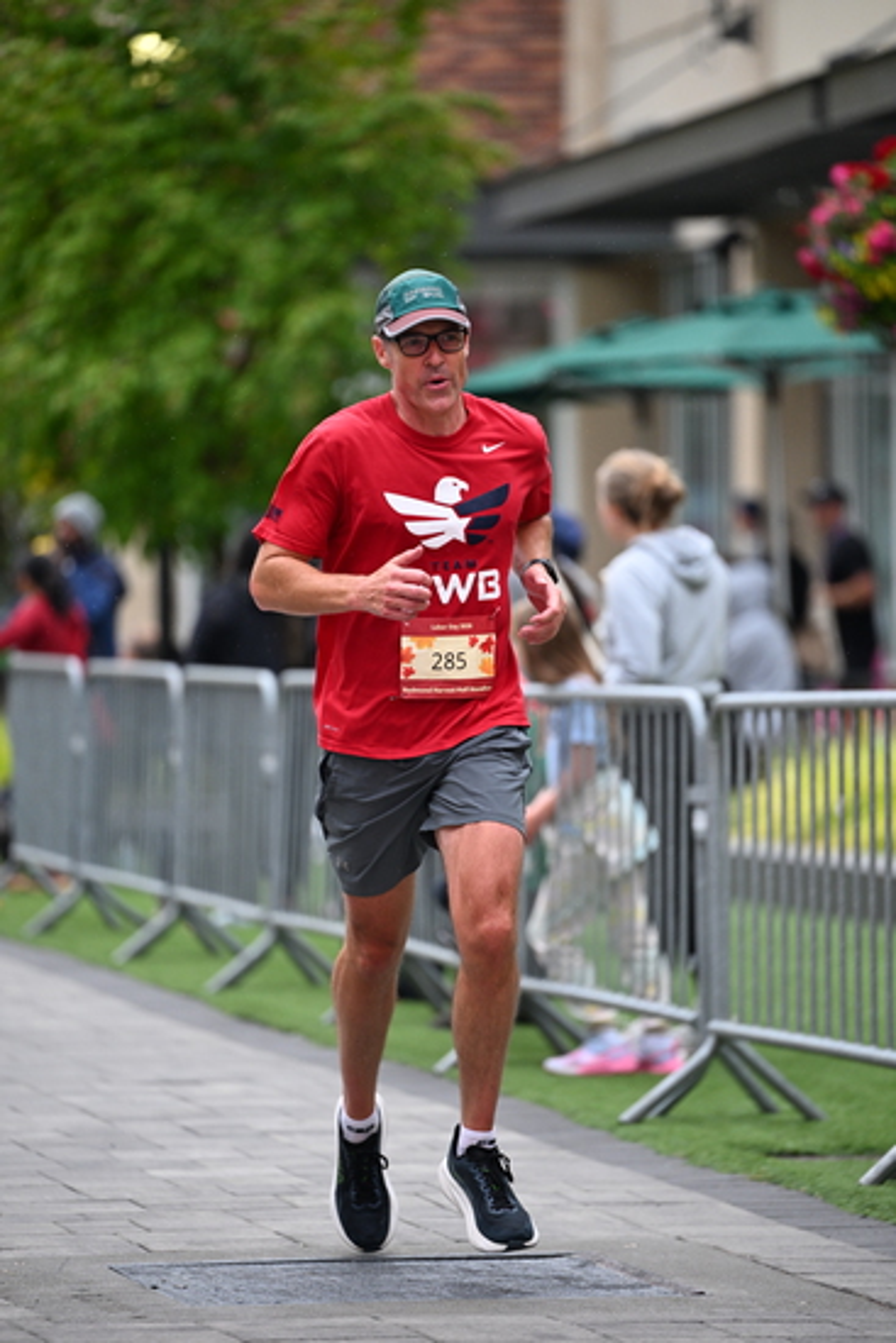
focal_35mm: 200
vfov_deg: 10.3
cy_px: 672
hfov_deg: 6.9
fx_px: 7461
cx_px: 448
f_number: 2.8
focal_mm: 200
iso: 1250
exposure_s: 1/2000
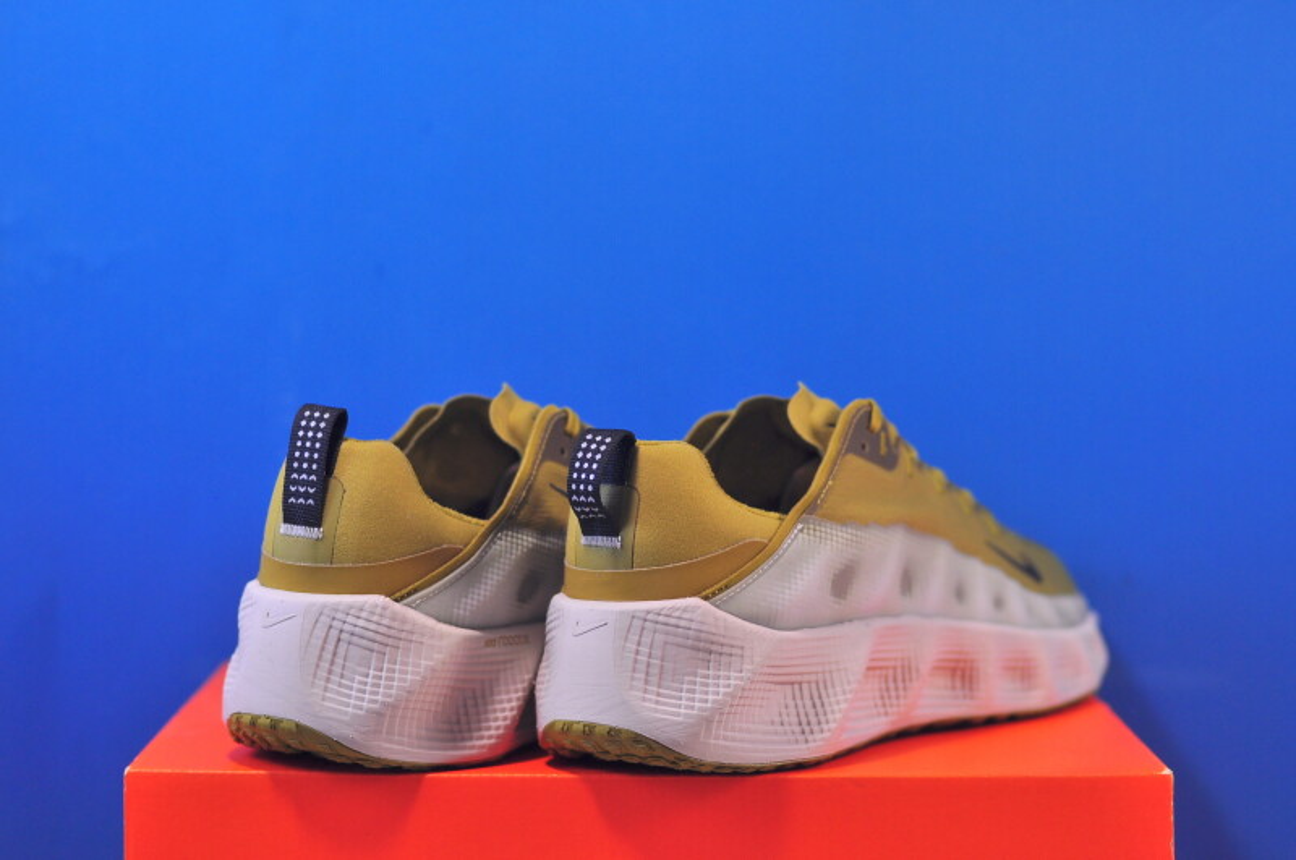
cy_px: 430
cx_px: 648
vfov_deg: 18.1
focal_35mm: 75
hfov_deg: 27.0
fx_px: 2696
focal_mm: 50
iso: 250
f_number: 2.5
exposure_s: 1/320
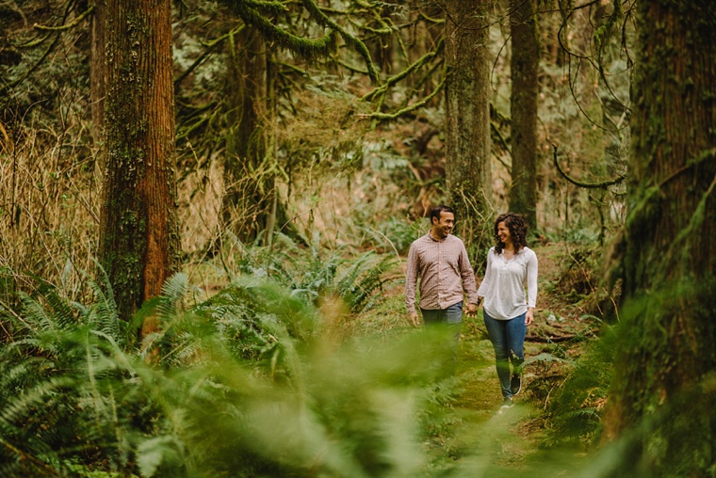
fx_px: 1692
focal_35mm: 85
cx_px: 358
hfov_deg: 23.9
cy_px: 239
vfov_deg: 16.1
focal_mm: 85
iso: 200
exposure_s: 1/200
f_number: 2
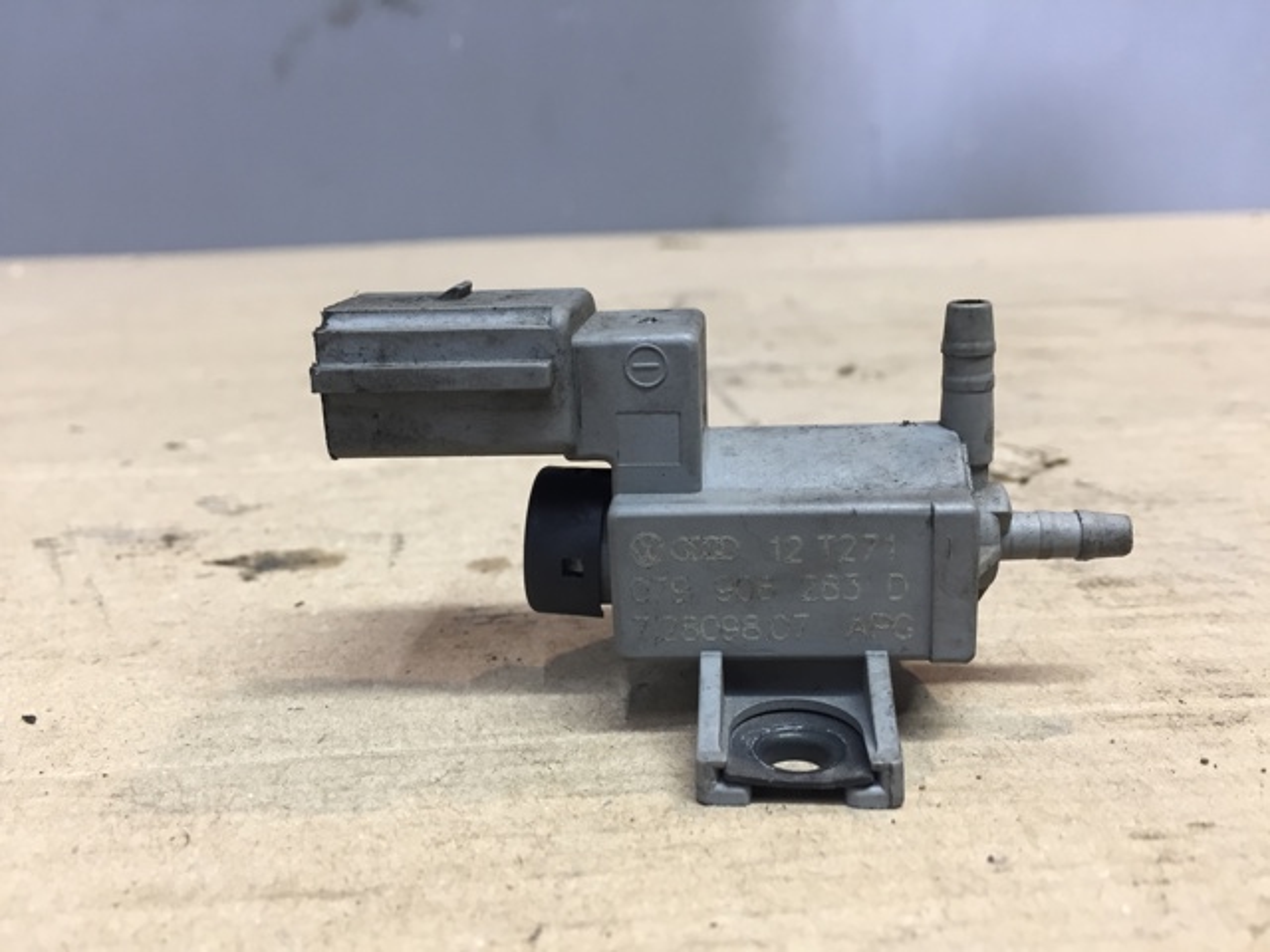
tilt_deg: -17.2
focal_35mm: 29
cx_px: 635
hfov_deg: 61.7
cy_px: 476
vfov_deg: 48.2
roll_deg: -0.4
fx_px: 1064
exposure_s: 1/33
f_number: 2.2
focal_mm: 4.15
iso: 100
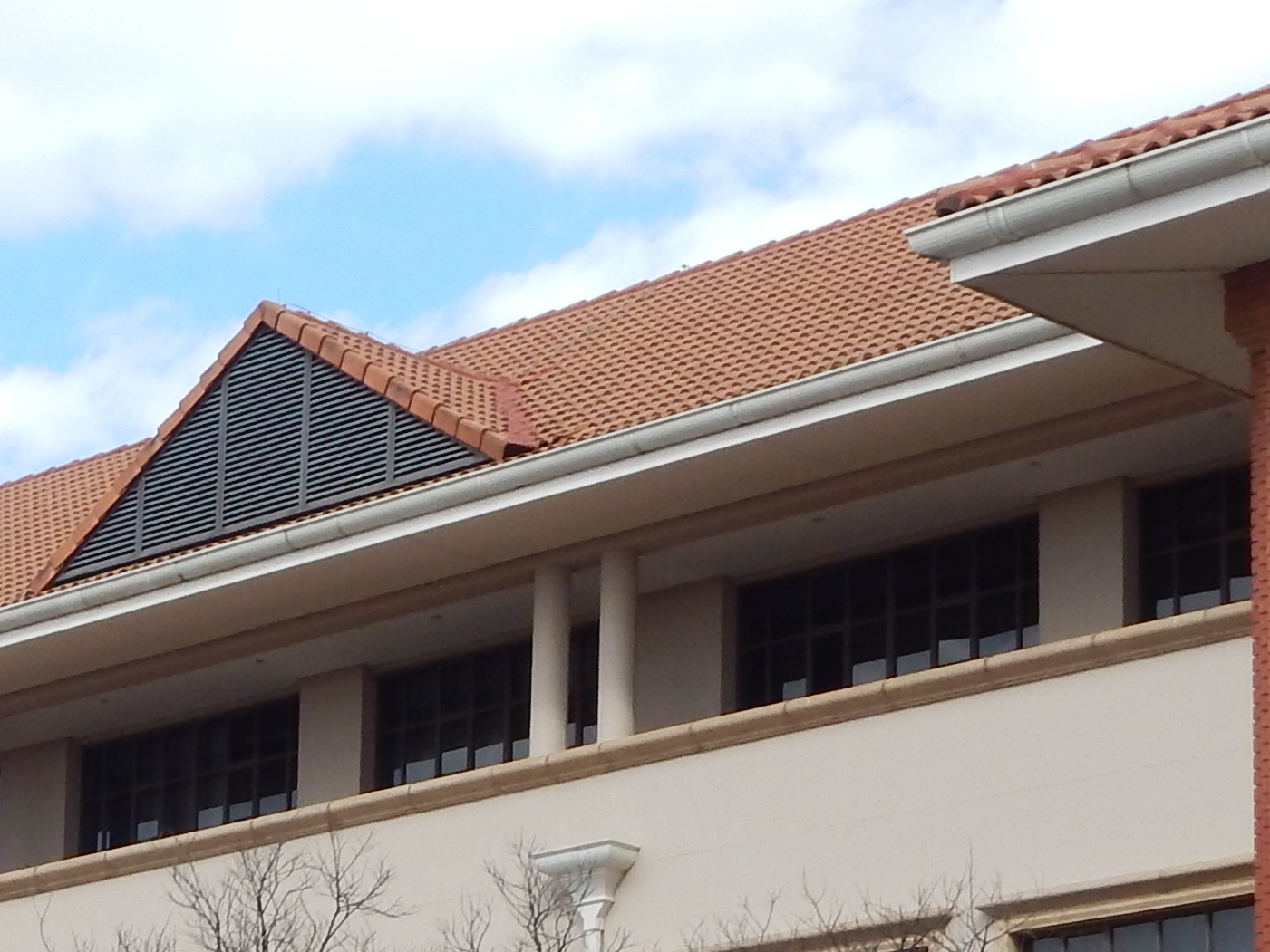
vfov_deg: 11.5
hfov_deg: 15.0
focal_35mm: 125
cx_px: -433
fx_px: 4586
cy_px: 1247
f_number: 3.4
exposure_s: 1/800
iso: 125
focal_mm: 6.8
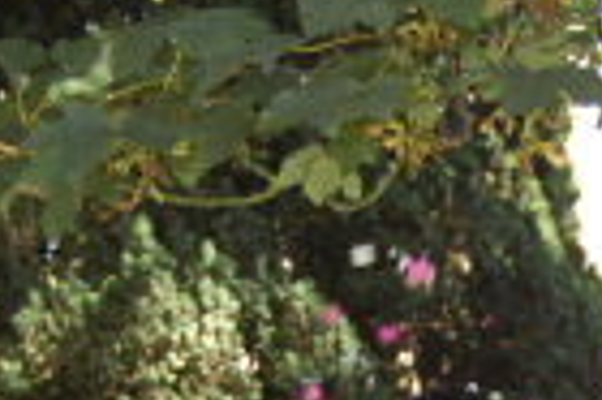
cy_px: 701
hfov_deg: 11.0
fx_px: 3107
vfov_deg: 7.2
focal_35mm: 186
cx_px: 589
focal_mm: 34
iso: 400
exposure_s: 1/100
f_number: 4.5
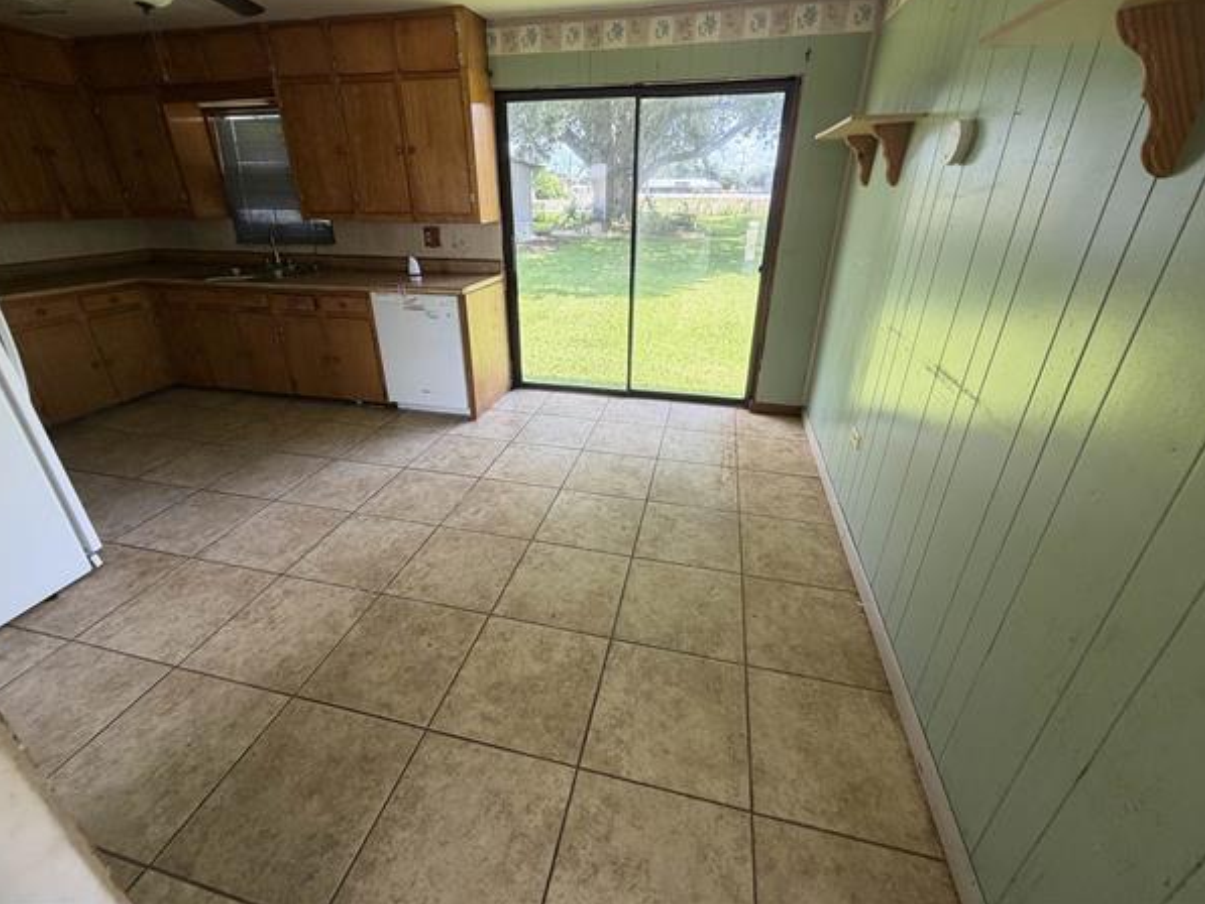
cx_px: 591
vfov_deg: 81.7
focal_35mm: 15
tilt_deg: -23.3
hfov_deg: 98.1
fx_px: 522
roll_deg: -0.6
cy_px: 424
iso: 125
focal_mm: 2.22
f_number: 2.2
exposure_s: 1/121
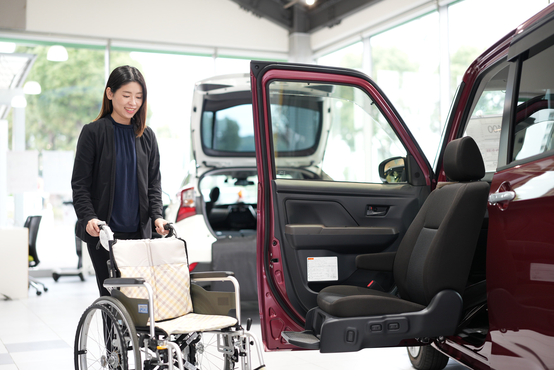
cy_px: 185
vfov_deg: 27.0
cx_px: 277
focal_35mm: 50
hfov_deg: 39.6
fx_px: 769
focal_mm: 50
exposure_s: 1/80
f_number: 1.6
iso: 320
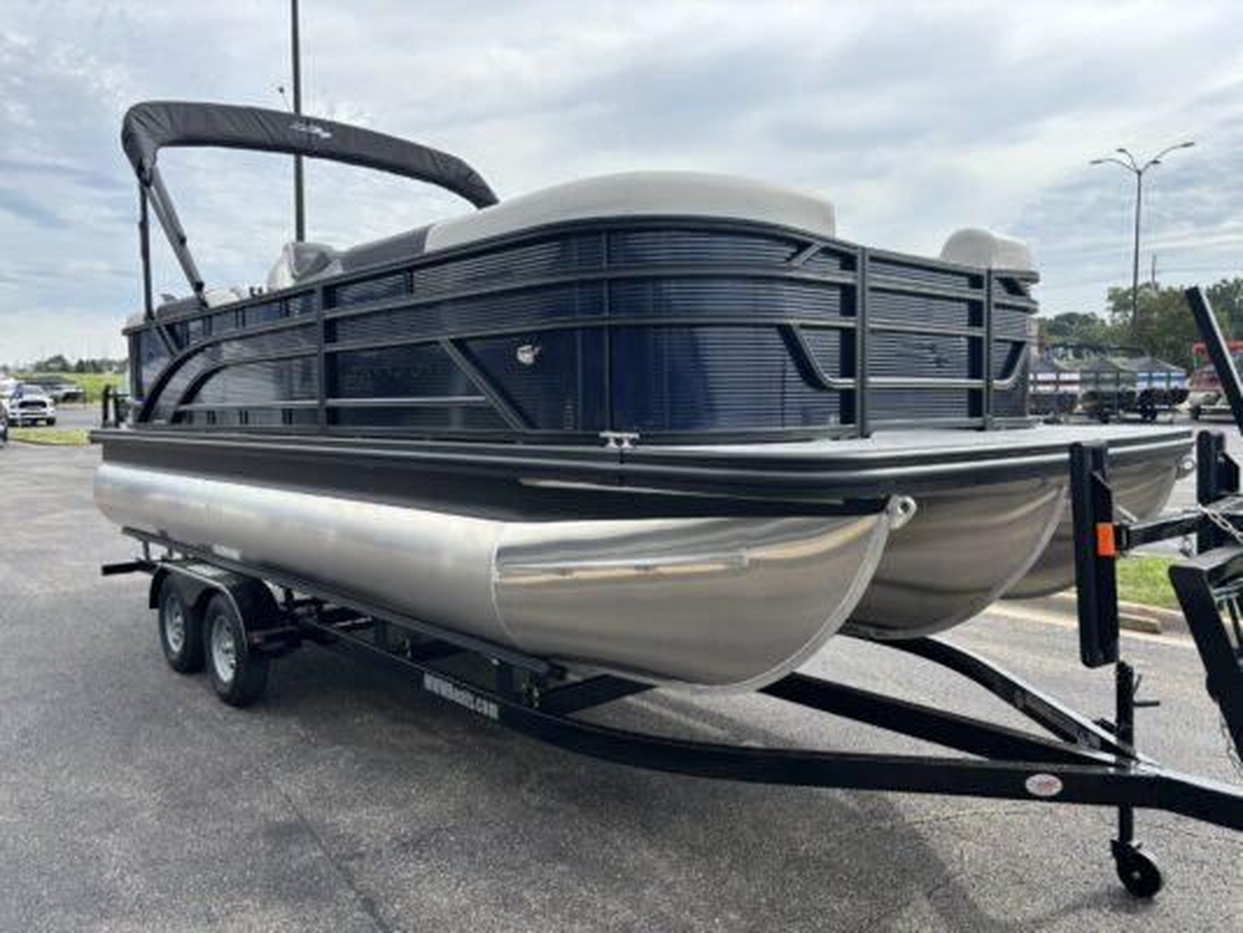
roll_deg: +2.1
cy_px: 466
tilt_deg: -1.8
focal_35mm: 26
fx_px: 934
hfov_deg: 67.3
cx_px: 622
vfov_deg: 53.1
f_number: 1.6
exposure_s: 1/1263
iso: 50
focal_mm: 5.96
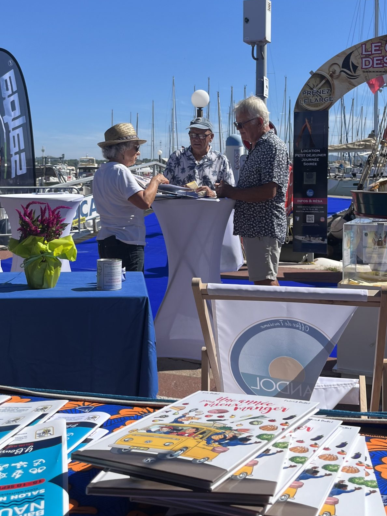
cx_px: 198
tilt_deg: -1.2
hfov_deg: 34.4
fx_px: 626
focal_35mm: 42
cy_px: 210
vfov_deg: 44.6
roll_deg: +1.2
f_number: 1.6
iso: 50
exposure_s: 1/4854
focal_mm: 5.1
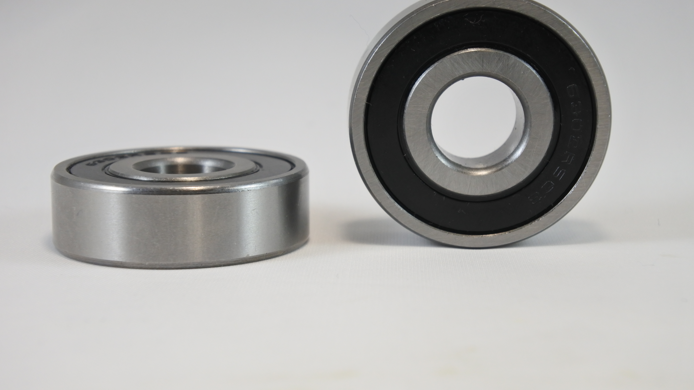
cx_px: 335
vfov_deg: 14.9
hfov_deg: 26.2
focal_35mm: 81
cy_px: 180
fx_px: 1491
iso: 400
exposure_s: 1/125
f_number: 5.3
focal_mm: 26.8
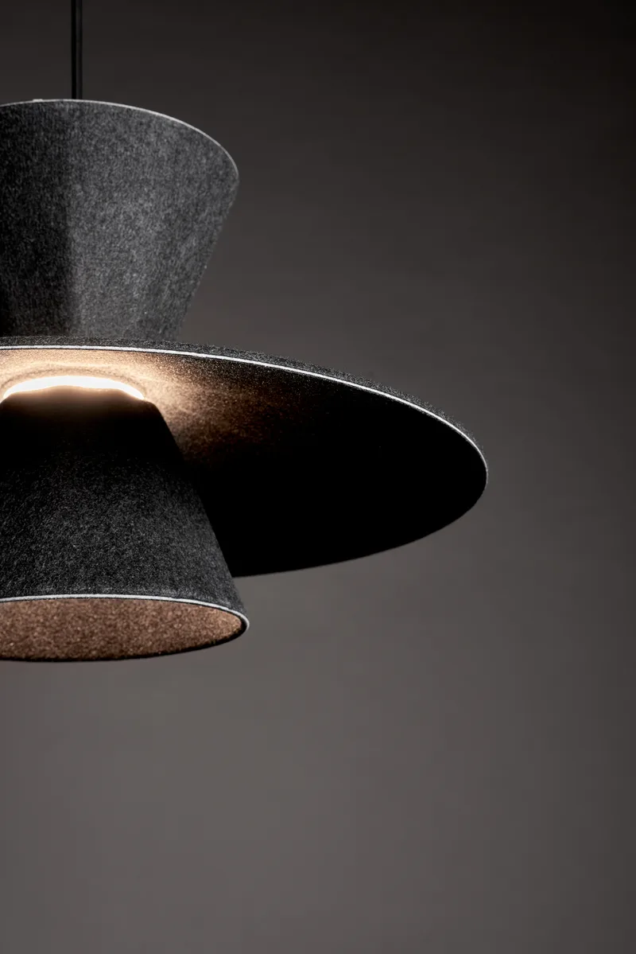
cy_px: 477
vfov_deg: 34.5
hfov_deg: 23.4
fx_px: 1536
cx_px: 318
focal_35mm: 58
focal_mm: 58
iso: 200
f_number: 10
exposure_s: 1/6
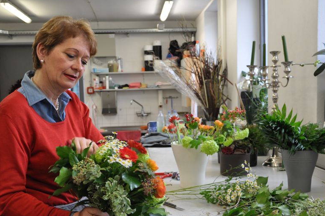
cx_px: 169
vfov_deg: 28.5
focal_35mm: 47
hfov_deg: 41.9
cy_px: 132
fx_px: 424
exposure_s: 1/40
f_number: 3.8
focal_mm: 24
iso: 400
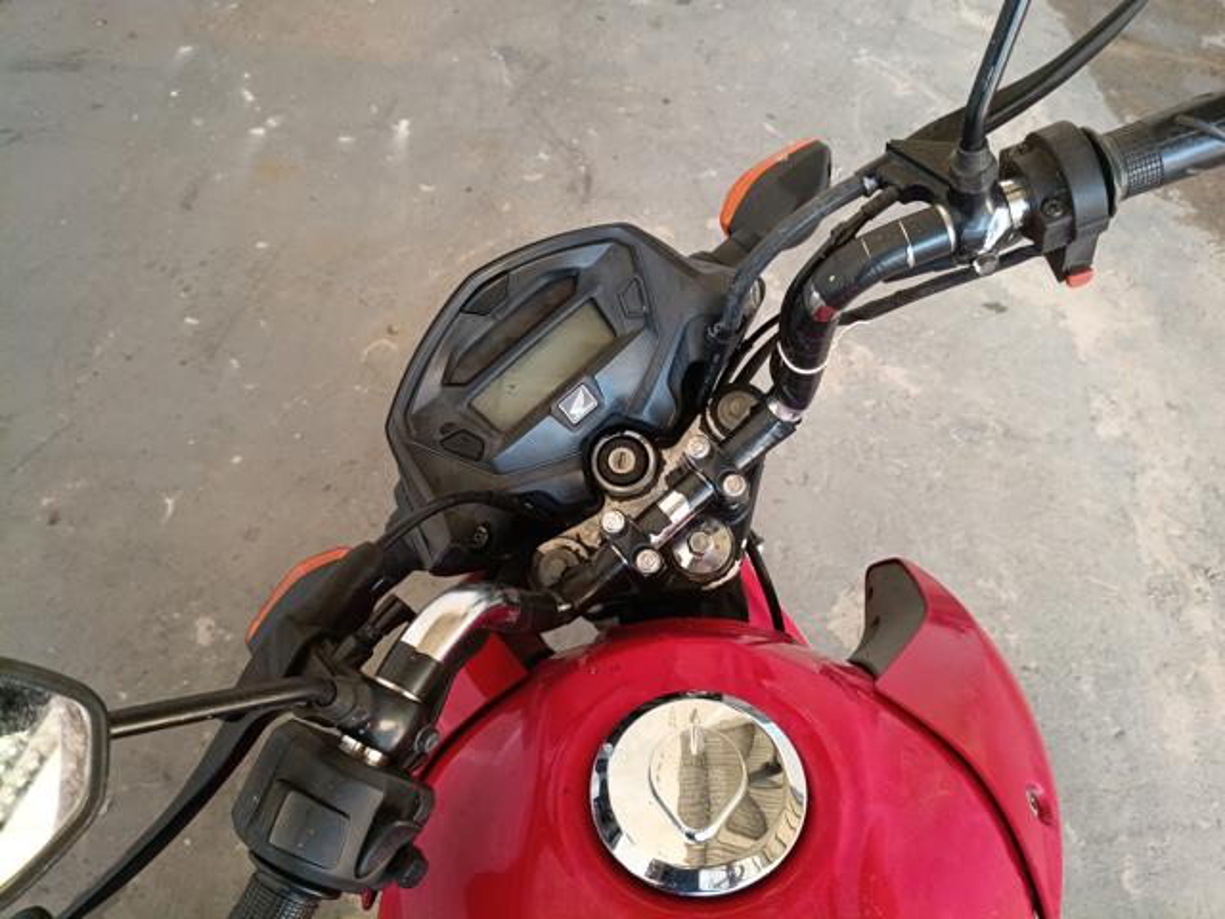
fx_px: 920
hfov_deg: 67.3
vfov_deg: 53.1
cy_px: 460
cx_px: 612
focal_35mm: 26
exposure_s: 1/60.1
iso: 634
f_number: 1.8
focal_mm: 4.81
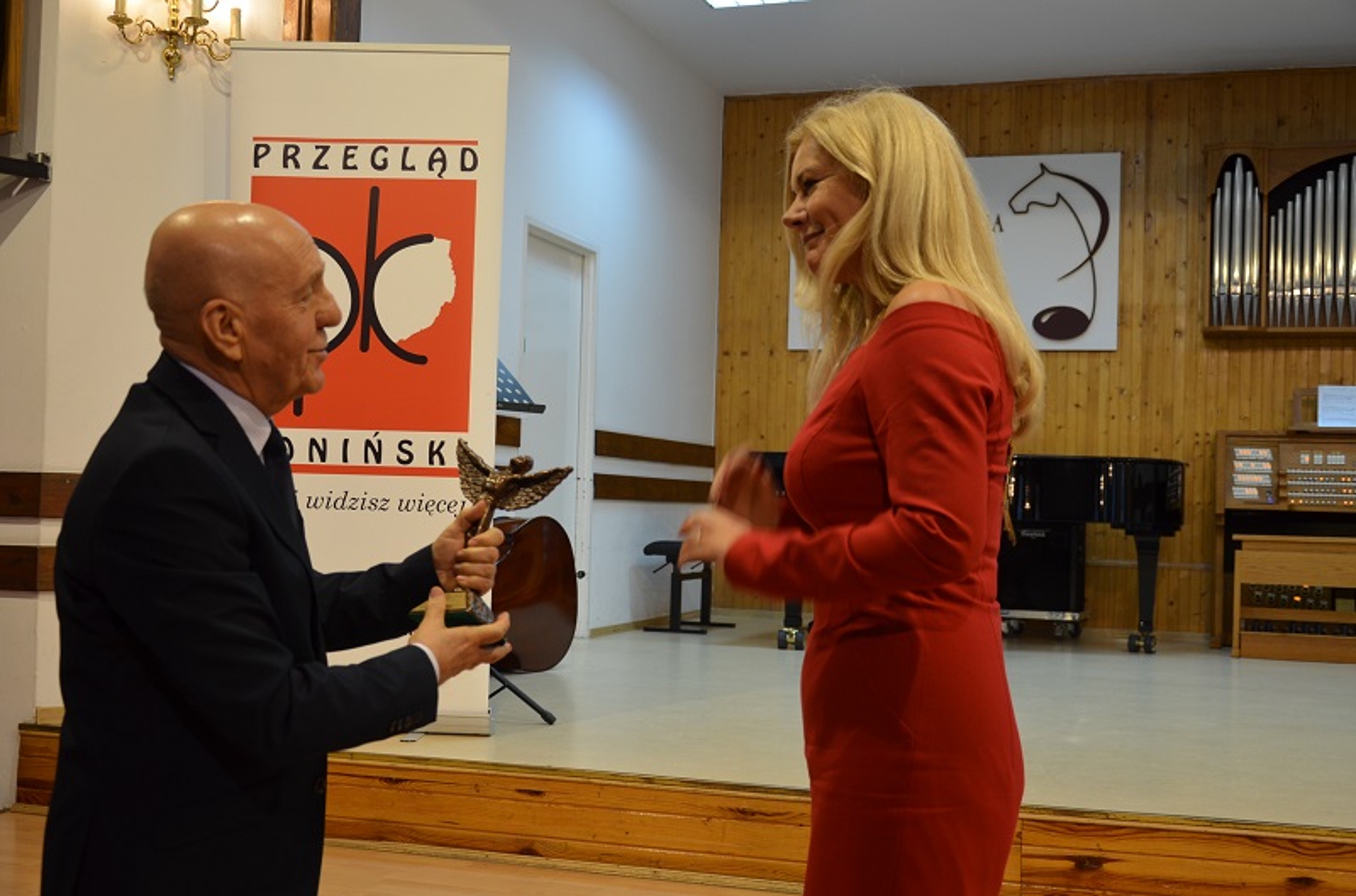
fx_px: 1578
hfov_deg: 46.5
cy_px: 448
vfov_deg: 31.7
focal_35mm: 42
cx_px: 678
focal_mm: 28
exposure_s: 1/60
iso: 560
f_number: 4
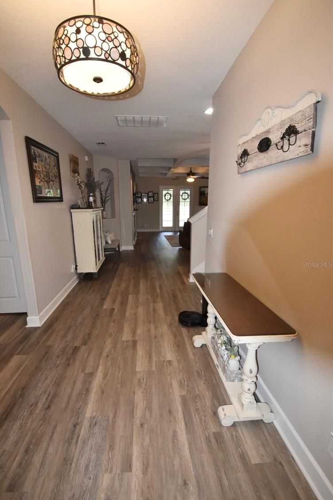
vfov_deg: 96.6
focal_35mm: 16
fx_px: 222
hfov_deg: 73.7
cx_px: 156
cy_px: 264
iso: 800
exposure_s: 1/100
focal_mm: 10
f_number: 5
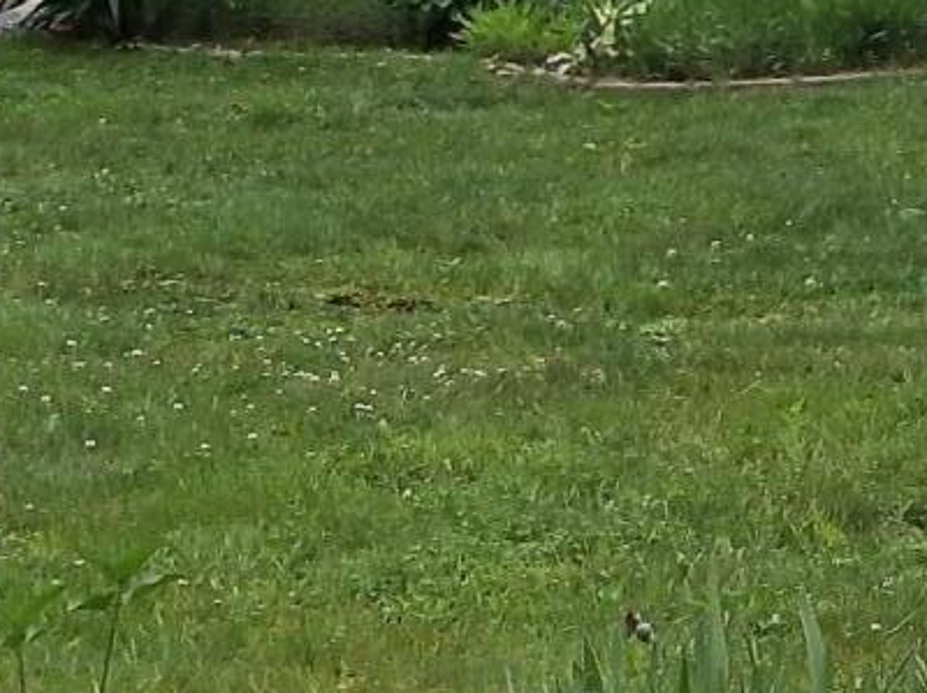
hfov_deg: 14.0
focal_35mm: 130
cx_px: 1472
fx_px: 3477
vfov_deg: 10.4
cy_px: -721
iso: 40
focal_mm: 3.93
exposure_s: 1/257
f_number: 1.7
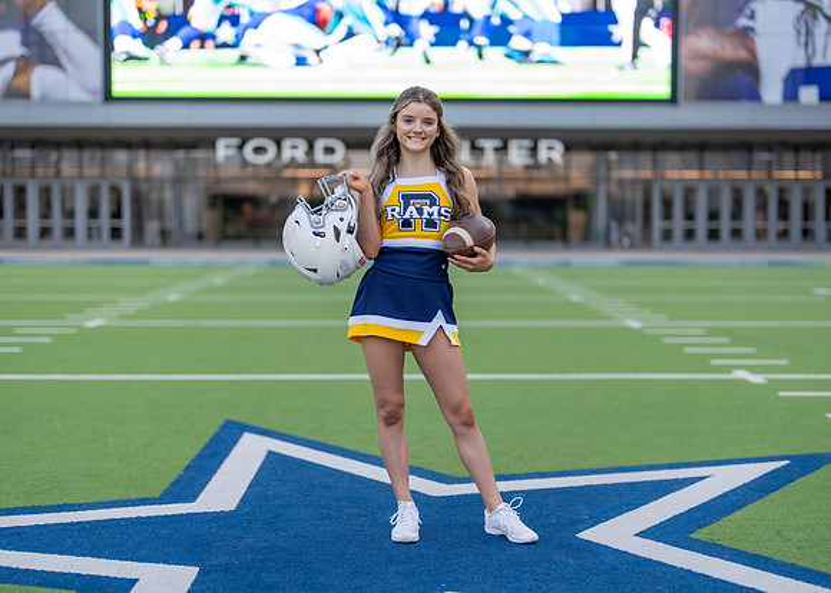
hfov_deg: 36.0
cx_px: 428
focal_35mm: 54
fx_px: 1280
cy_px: 303
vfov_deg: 26.1
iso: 100
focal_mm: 50
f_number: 1.2
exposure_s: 1/500
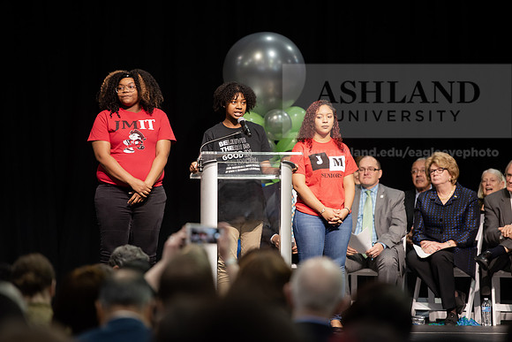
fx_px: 2560
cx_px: 256
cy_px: 171
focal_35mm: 180
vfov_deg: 7.6
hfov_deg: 11.4
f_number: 3.2
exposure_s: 1/200
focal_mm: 180
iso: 1250
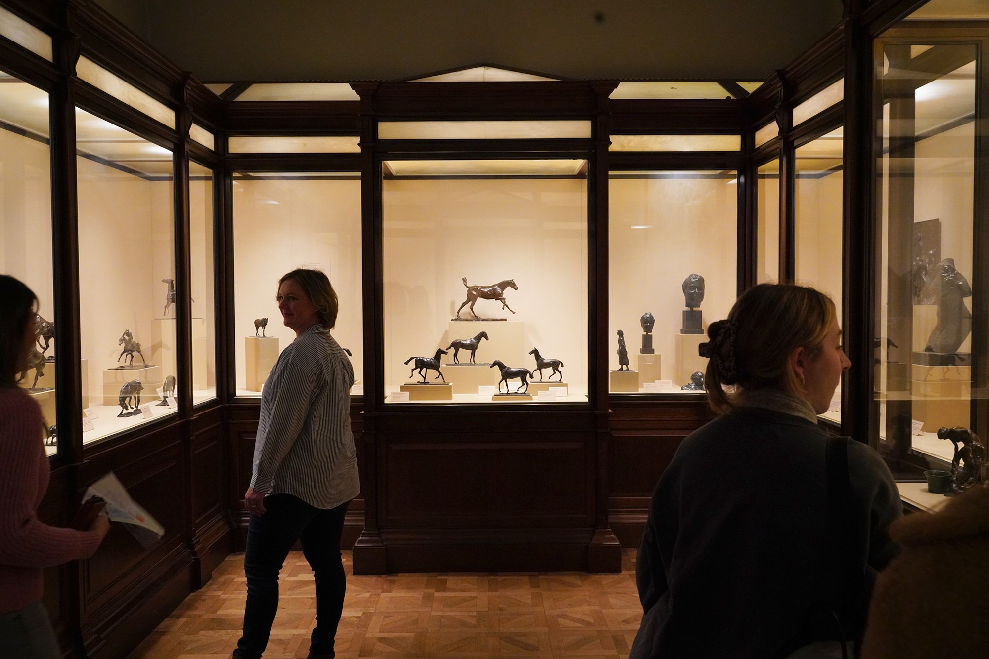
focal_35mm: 32
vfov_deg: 41.1
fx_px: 879
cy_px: 330
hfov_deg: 58.7
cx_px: 494
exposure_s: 1/100
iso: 8000
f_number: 9
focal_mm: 32
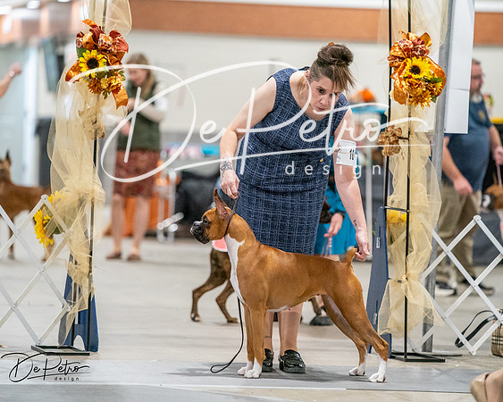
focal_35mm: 225
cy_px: 201
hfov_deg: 8.6
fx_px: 3352
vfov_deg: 6.9
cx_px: 252
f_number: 3.2
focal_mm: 200
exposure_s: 1/250
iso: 6400
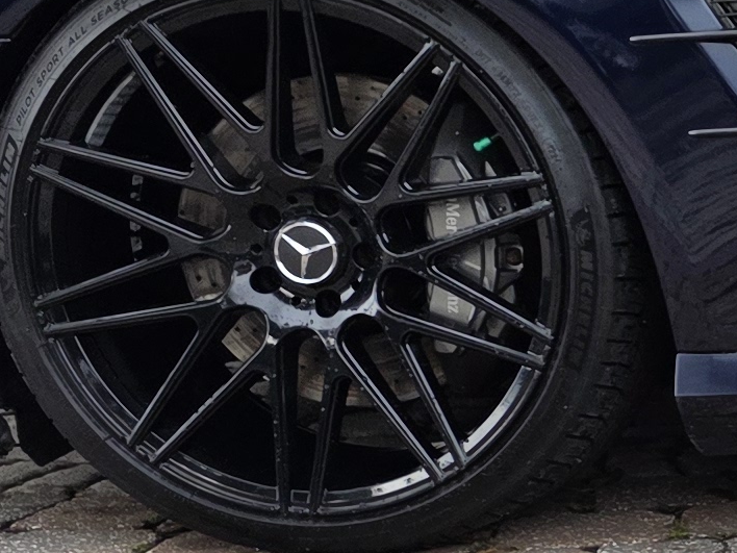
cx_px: 1664
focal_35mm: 130
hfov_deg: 12.5
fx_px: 2768
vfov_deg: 11.4
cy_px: 416
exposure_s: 1/359
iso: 64
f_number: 1.7
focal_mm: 6.3
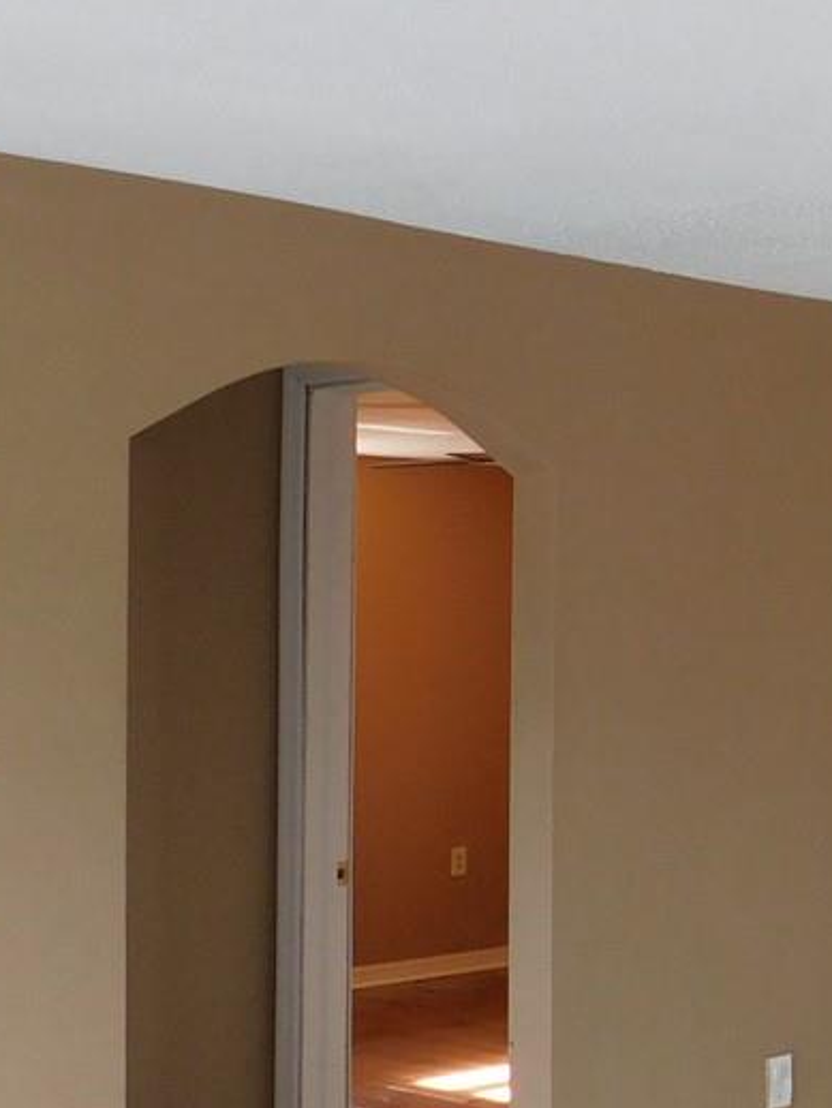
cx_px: 1238
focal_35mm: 71
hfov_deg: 18.4
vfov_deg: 27.3
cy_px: 648
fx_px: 2273
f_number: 3
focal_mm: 4
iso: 160
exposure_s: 1/30
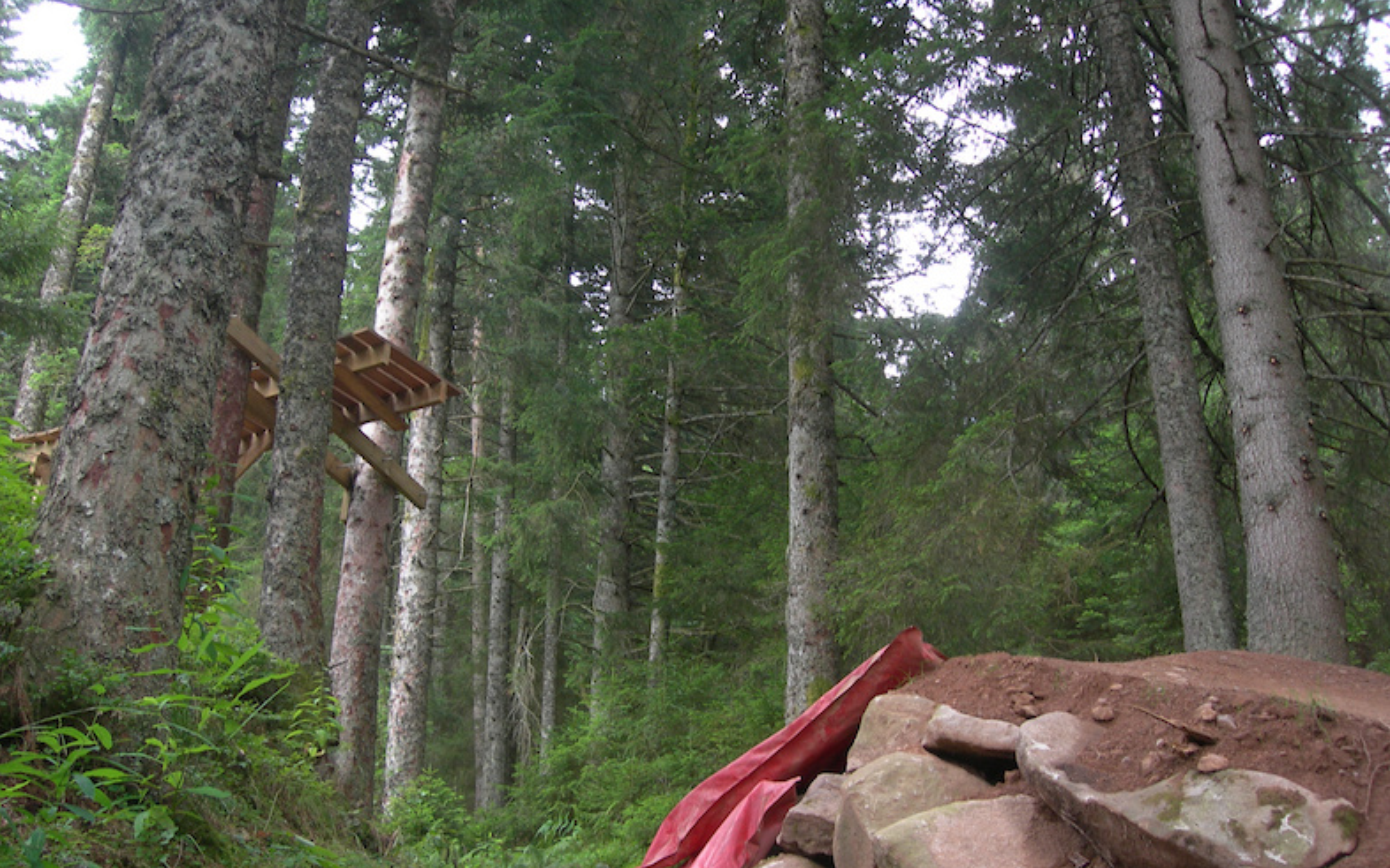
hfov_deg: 48.2
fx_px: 1553
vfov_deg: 31.2
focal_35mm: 41
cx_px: 704
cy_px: 481
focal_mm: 7.8
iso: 55
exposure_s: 1/30
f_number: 2.8
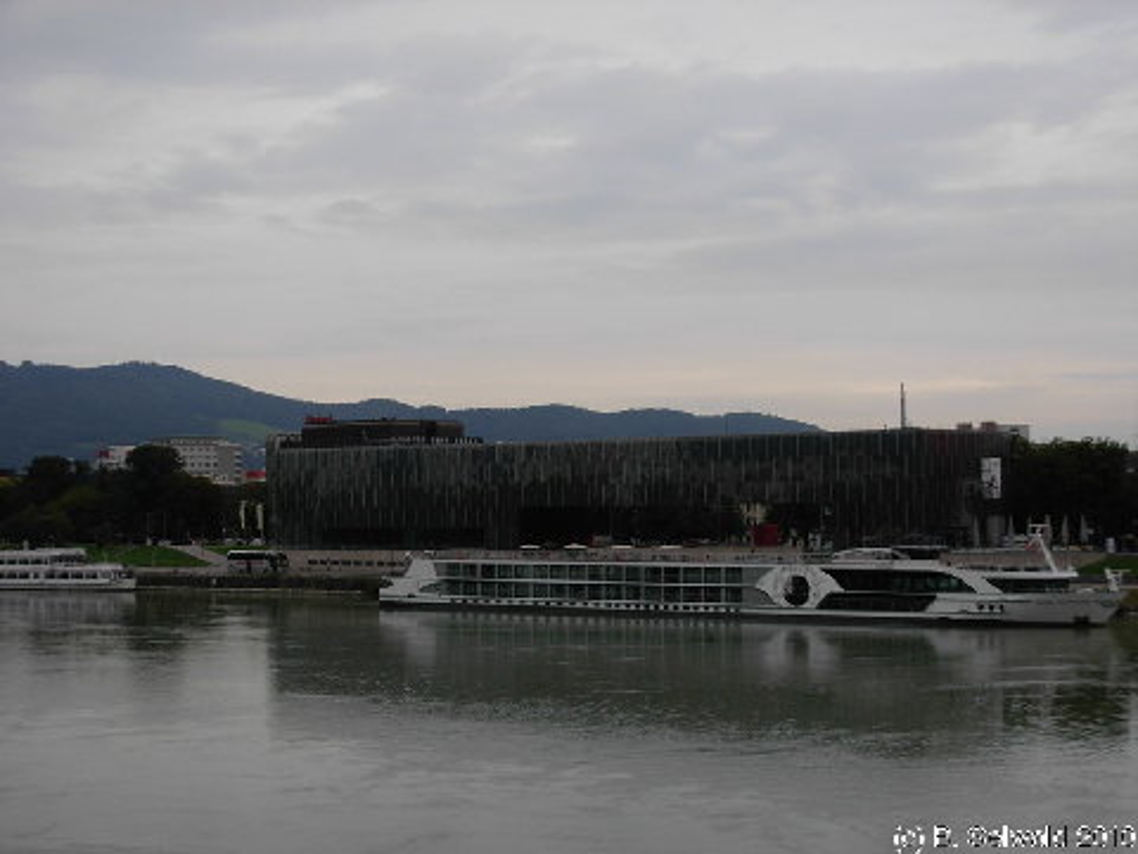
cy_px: 427
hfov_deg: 27.8
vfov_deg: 21.0
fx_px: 2301
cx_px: 569
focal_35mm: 70
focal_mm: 11.5
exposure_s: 1/222
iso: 79
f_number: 3.5
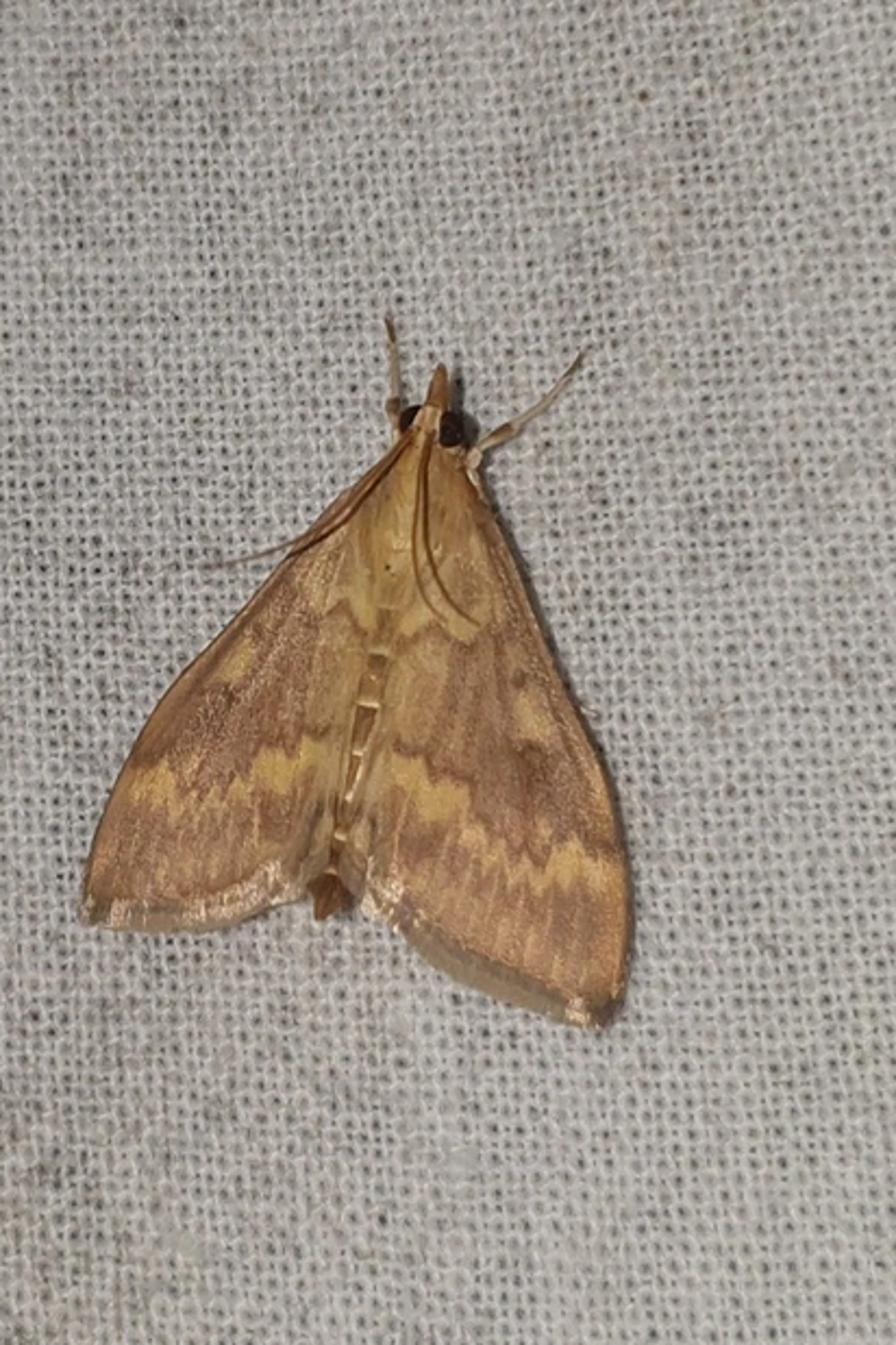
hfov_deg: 46.3
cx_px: 407
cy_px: 664
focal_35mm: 28
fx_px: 1045
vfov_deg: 65.5
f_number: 1.5
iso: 50
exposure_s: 1/1695
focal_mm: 4.3
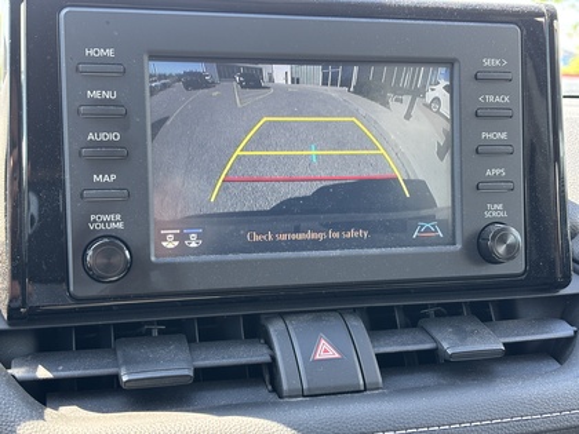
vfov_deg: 28.0
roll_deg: -2.3
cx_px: 290
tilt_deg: -9.8
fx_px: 870
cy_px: 217
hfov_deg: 36.8
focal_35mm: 52
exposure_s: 1/65
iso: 50
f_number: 1.6
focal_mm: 5.96
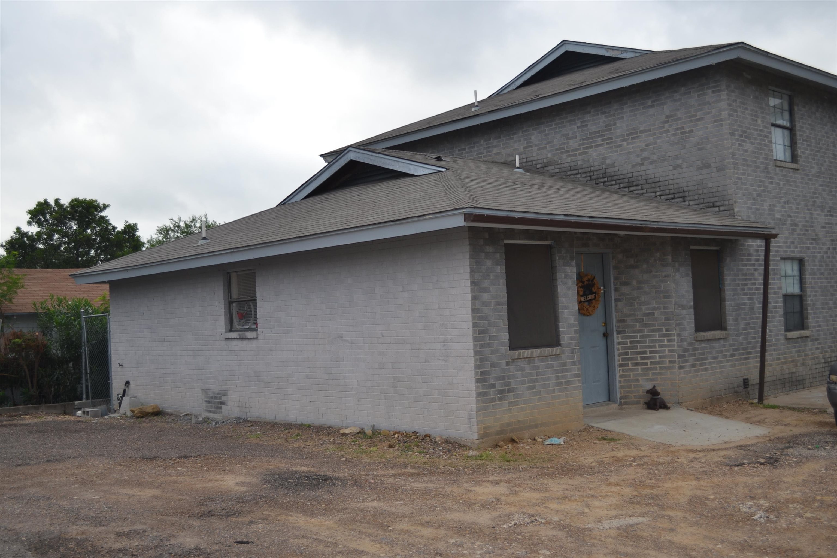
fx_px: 907
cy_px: 279
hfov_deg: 49.6
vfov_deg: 34.2
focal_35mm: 39
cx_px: 418
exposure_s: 1/200
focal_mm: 26
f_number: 4.5
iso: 100
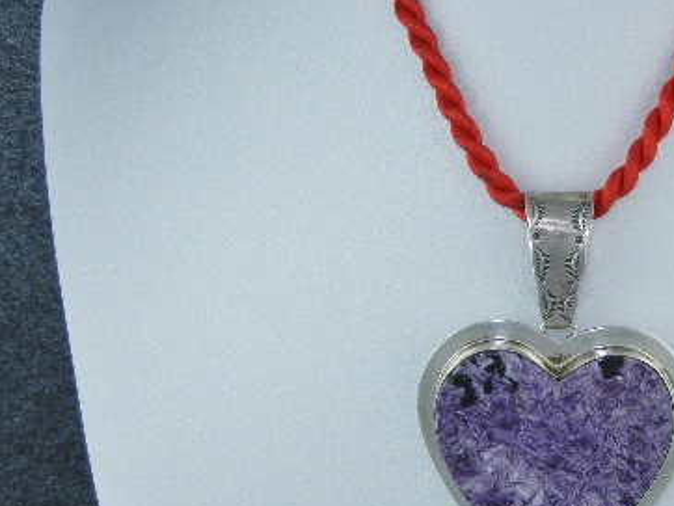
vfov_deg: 27.5
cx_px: 564
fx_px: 1033
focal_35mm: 53
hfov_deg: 34.7
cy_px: 279
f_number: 3.5
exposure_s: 1/47
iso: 160
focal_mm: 5.4
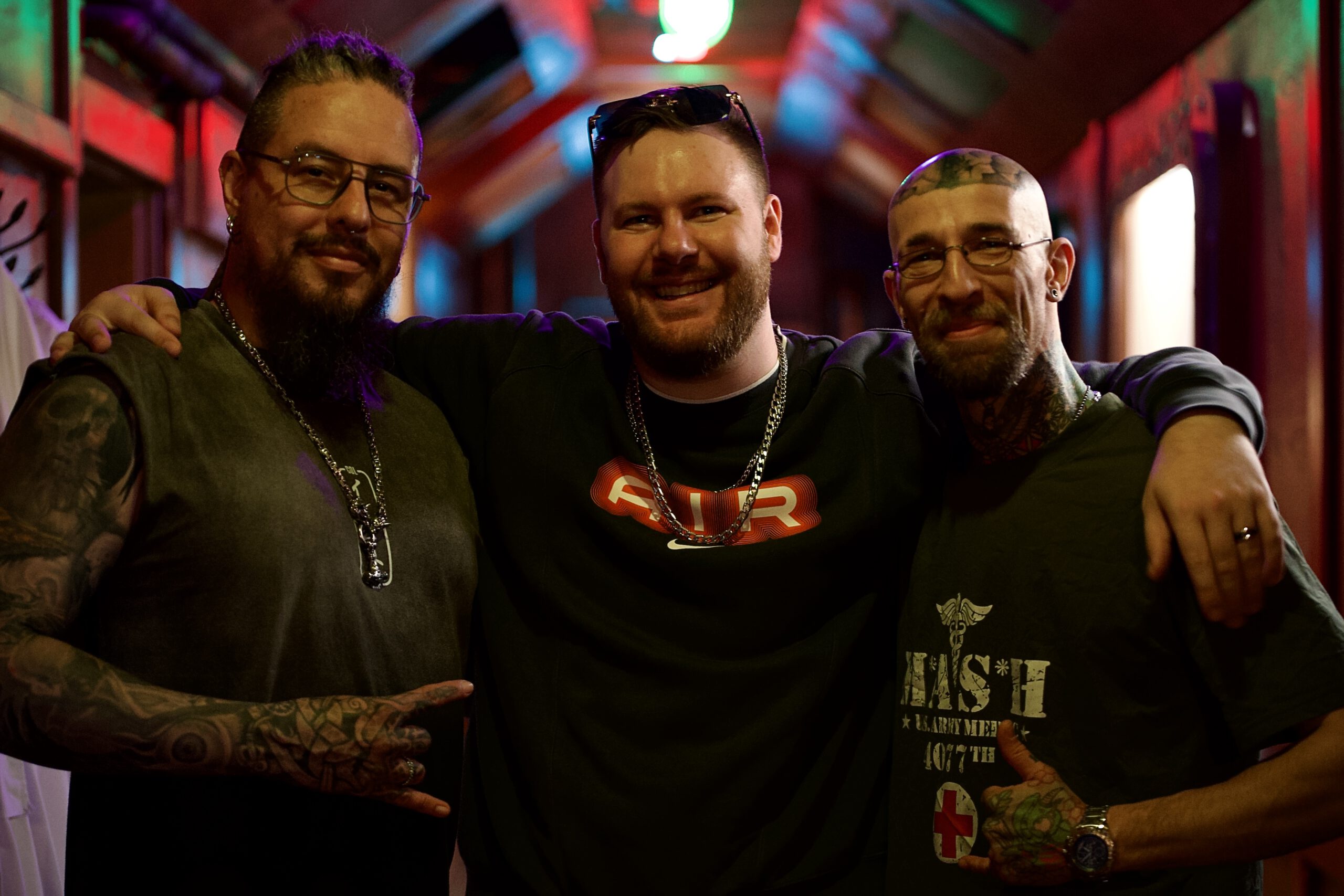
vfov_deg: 27.0
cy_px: 448
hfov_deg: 39.6
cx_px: 672
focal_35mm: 50
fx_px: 1867
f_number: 1.4
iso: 1000
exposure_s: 1/40
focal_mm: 50
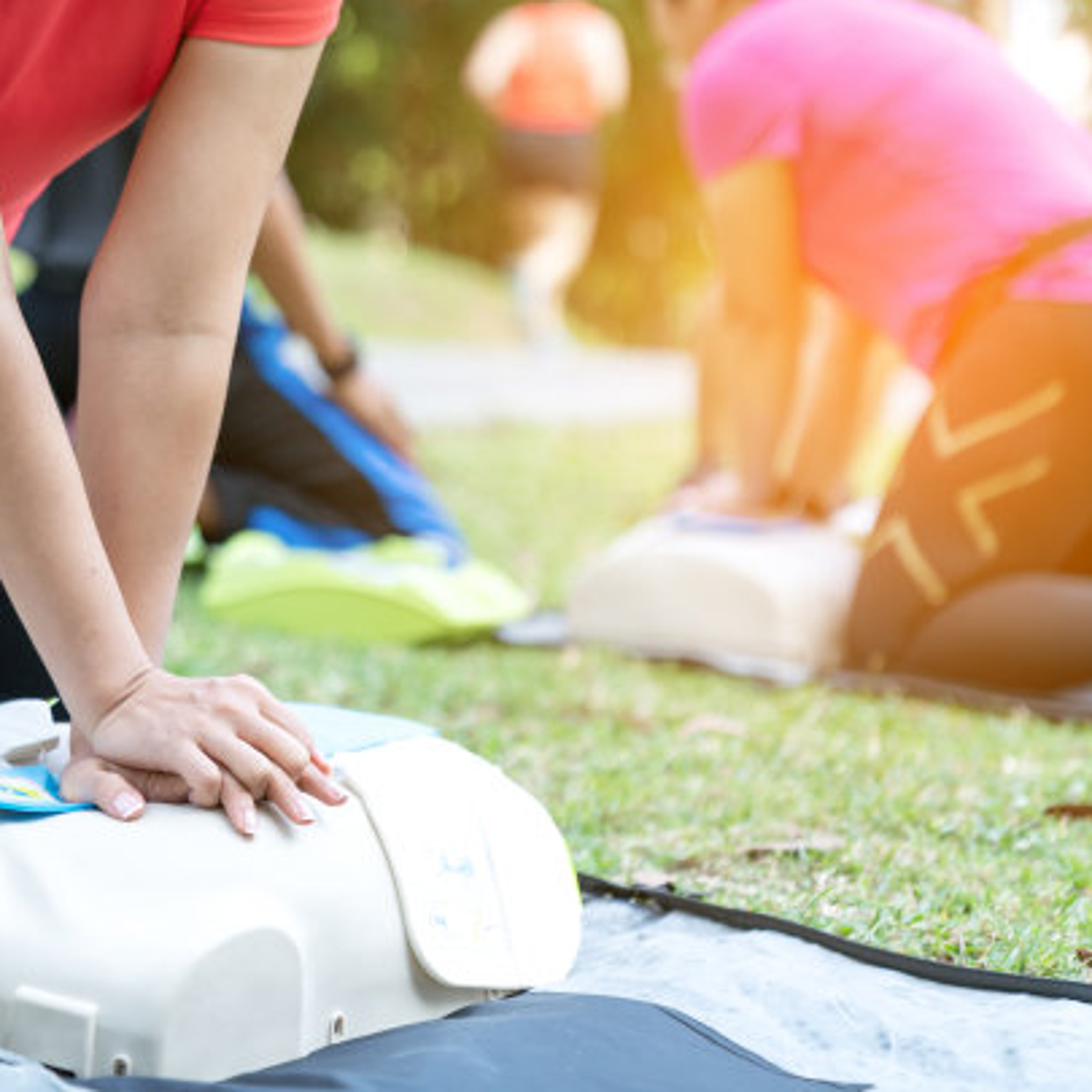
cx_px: 324
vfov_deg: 19.3
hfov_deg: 19.2
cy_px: 547
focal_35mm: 90
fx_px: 3212
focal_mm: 70
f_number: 2.8
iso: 500
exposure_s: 1/500
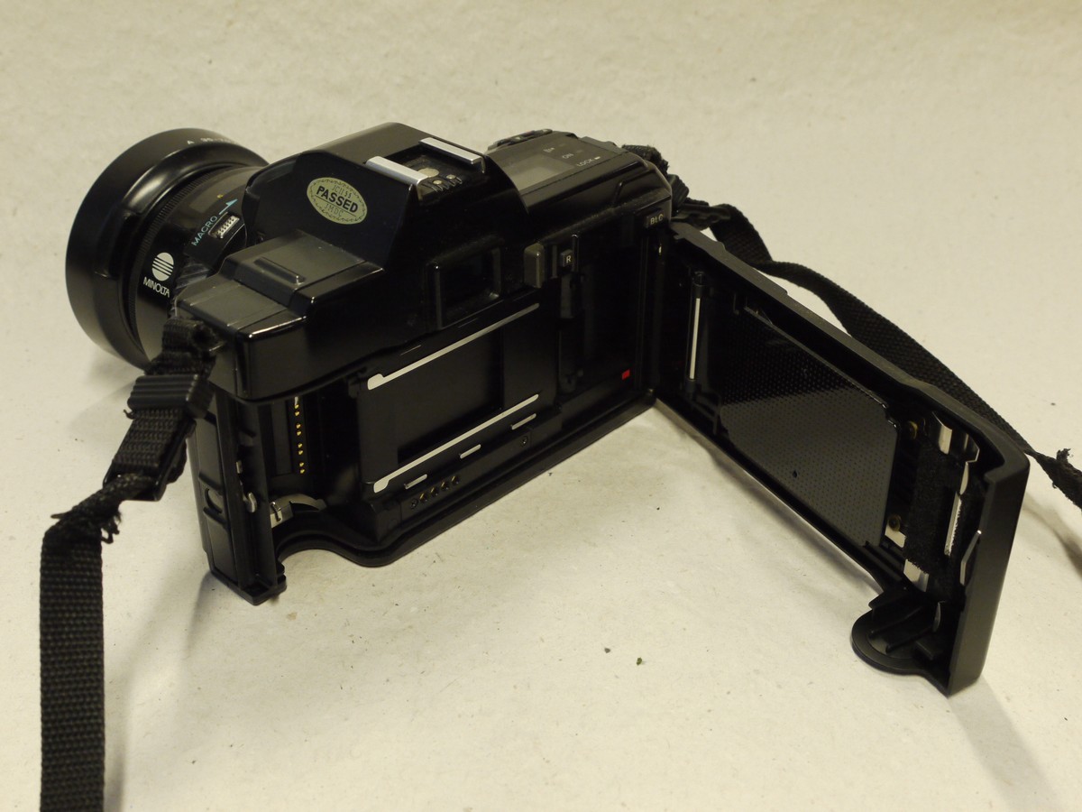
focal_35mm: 46
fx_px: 1438
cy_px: 406
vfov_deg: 31.5
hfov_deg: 41.2
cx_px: 541
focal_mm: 23
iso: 800
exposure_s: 1/30
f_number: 7.1
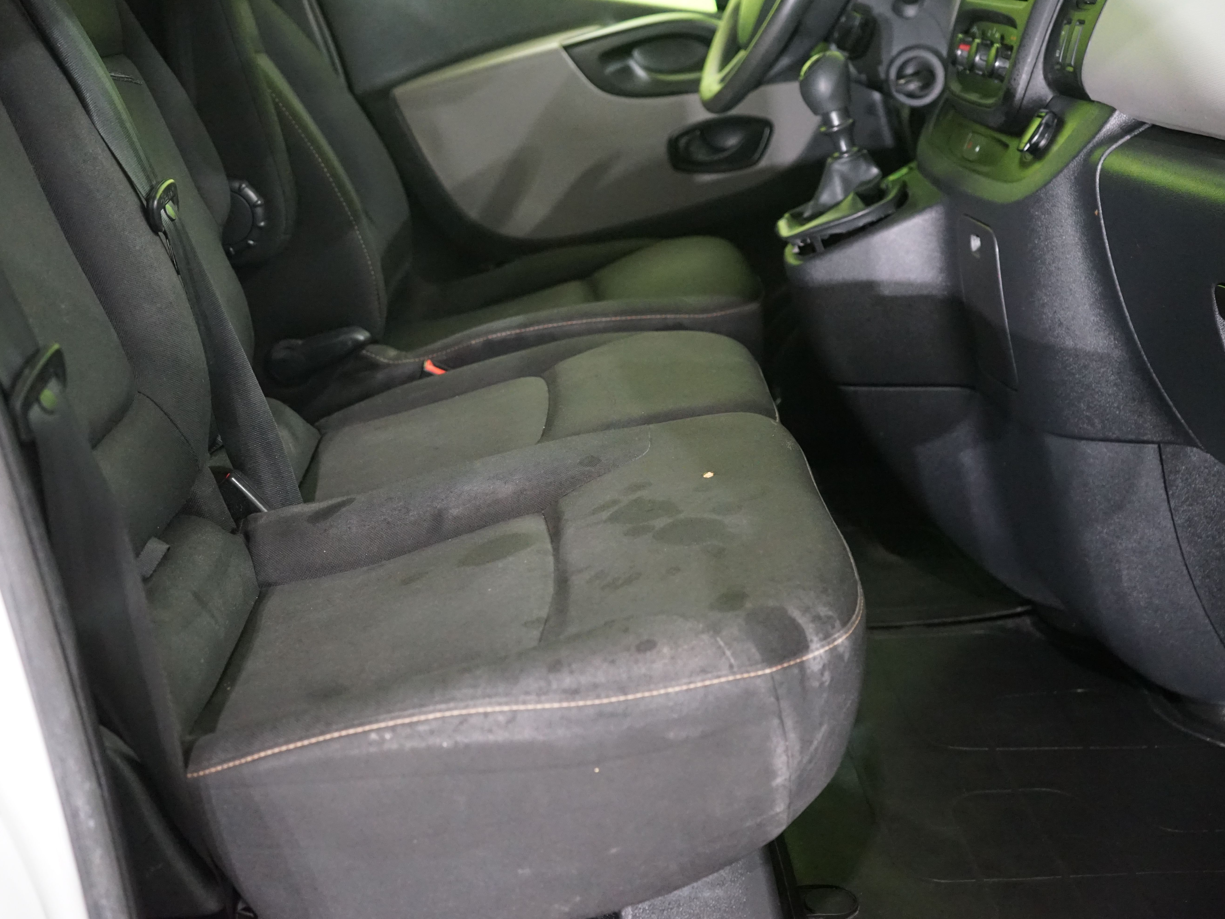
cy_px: 463
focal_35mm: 44
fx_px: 1557
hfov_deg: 42.9
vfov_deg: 32.9
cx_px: 577
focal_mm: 40
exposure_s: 1/40
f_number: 4
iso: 6400
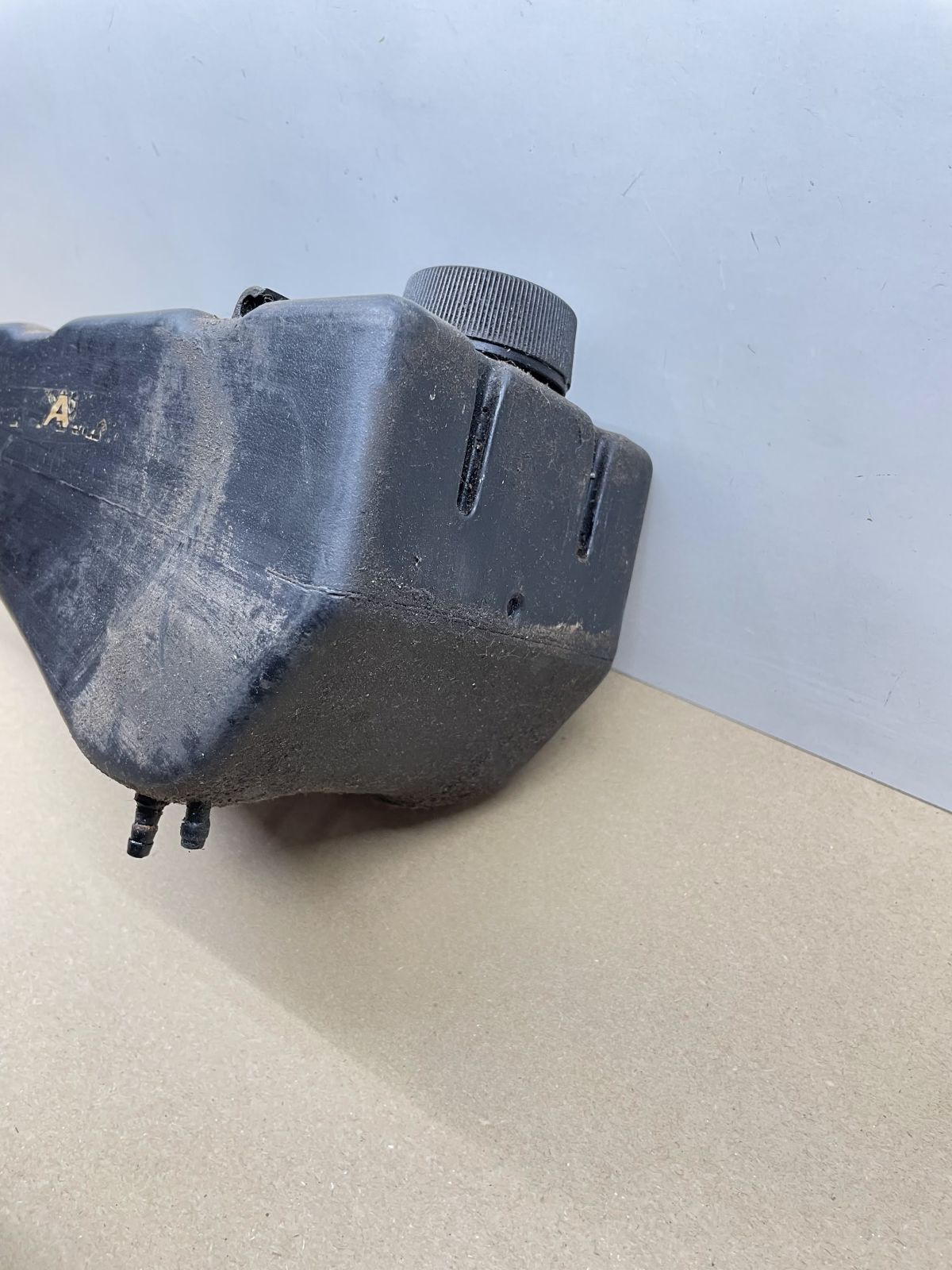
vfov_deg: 67.3
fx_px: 953
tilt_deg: -42.7
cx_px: 476
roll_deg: +9.3
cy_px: 635
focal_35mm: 26
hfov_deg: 53.1
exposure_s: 1/50
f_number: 1.6
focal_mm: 4.2
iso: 64
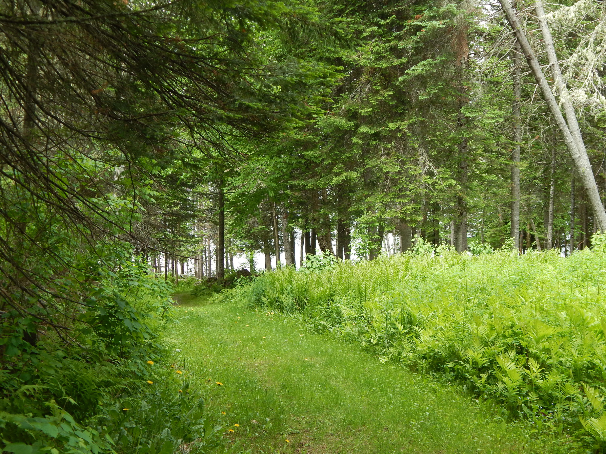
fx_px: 858
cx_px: 303
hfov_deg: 38.9
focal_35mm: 49
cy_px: 227
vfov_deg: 29.7
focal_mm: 8.6
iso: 125
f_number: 3.7
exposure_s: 1/200
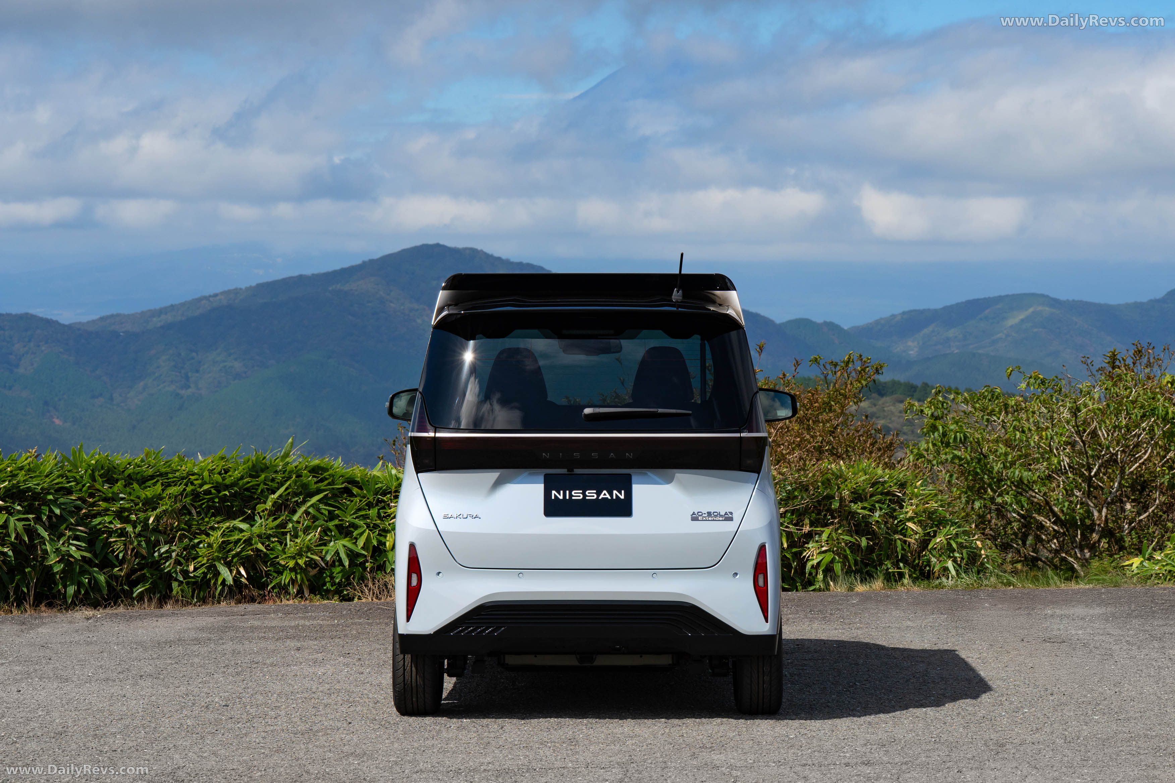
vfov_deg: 14.4
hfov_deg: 21.5
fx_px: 3100
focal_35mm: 95
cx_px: 588
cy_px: 392
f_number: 11
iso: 400
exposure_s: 1/640
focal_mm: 95
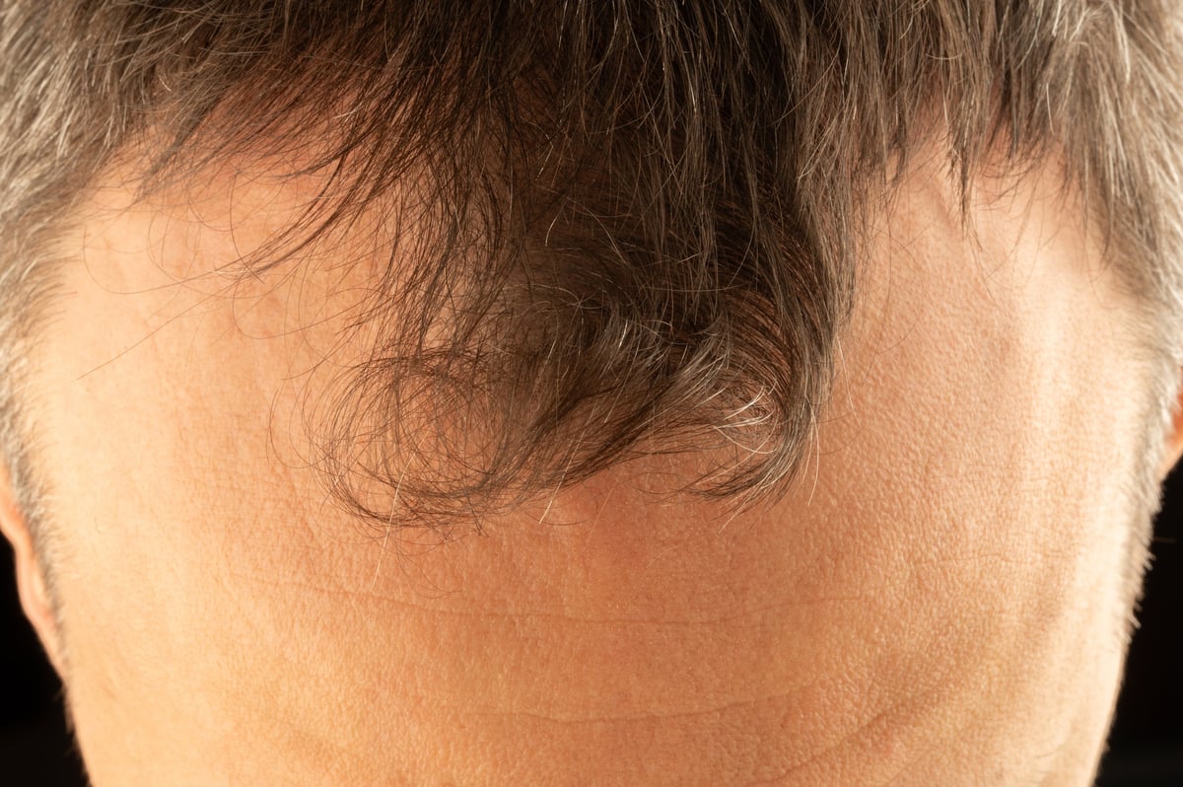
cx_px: 592
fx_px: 3447
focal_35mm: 105
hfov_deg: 19.5
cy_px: 394
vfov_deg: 13.0
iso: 200
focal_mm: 105
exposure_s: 1/125
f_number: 29
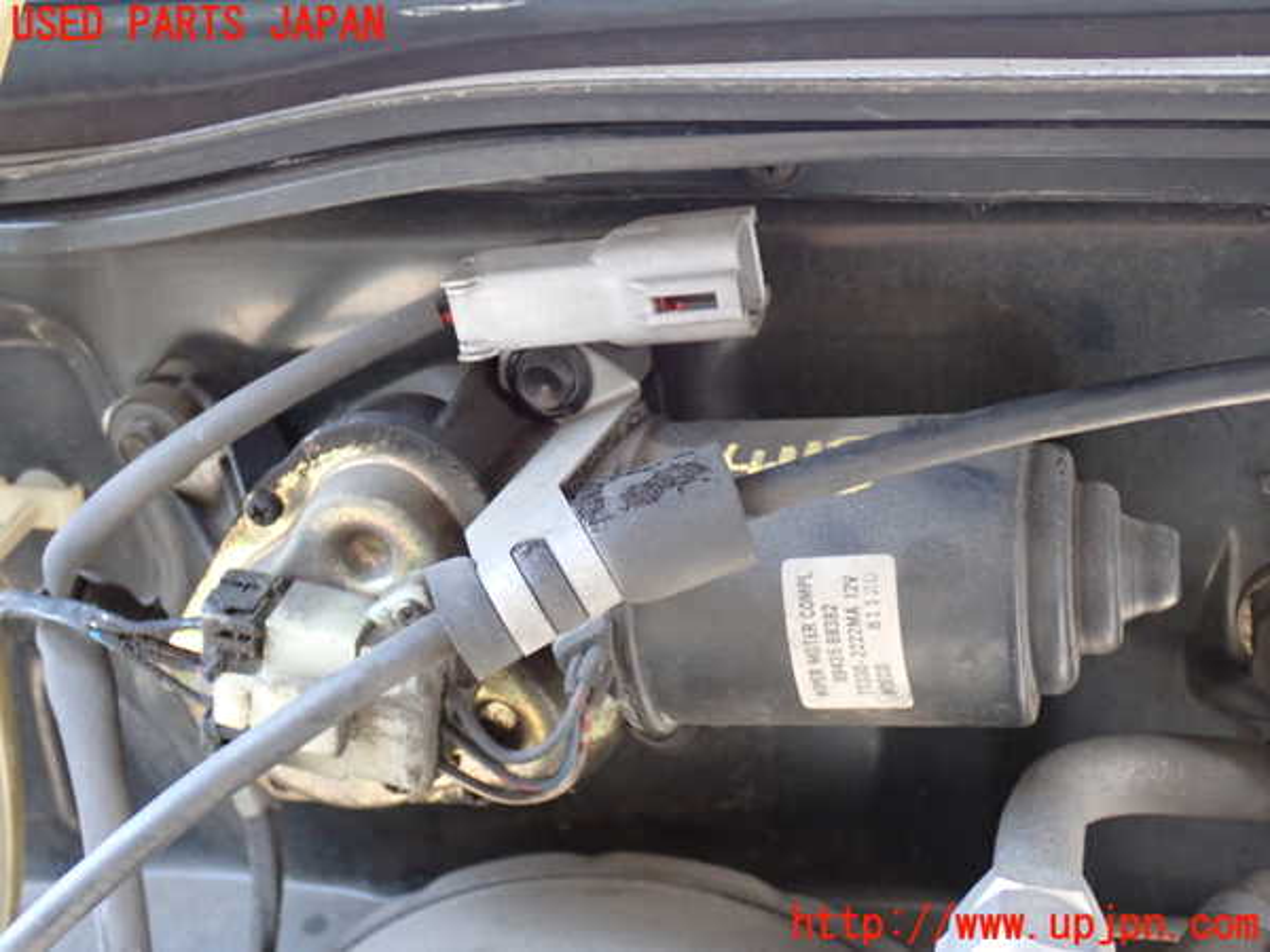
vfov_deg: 27.0
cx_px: 635
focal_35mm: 54
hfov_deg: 35.5
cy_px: 476
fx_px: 1981
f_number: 3.3
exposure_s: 1/50
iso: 800
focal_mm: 9.65
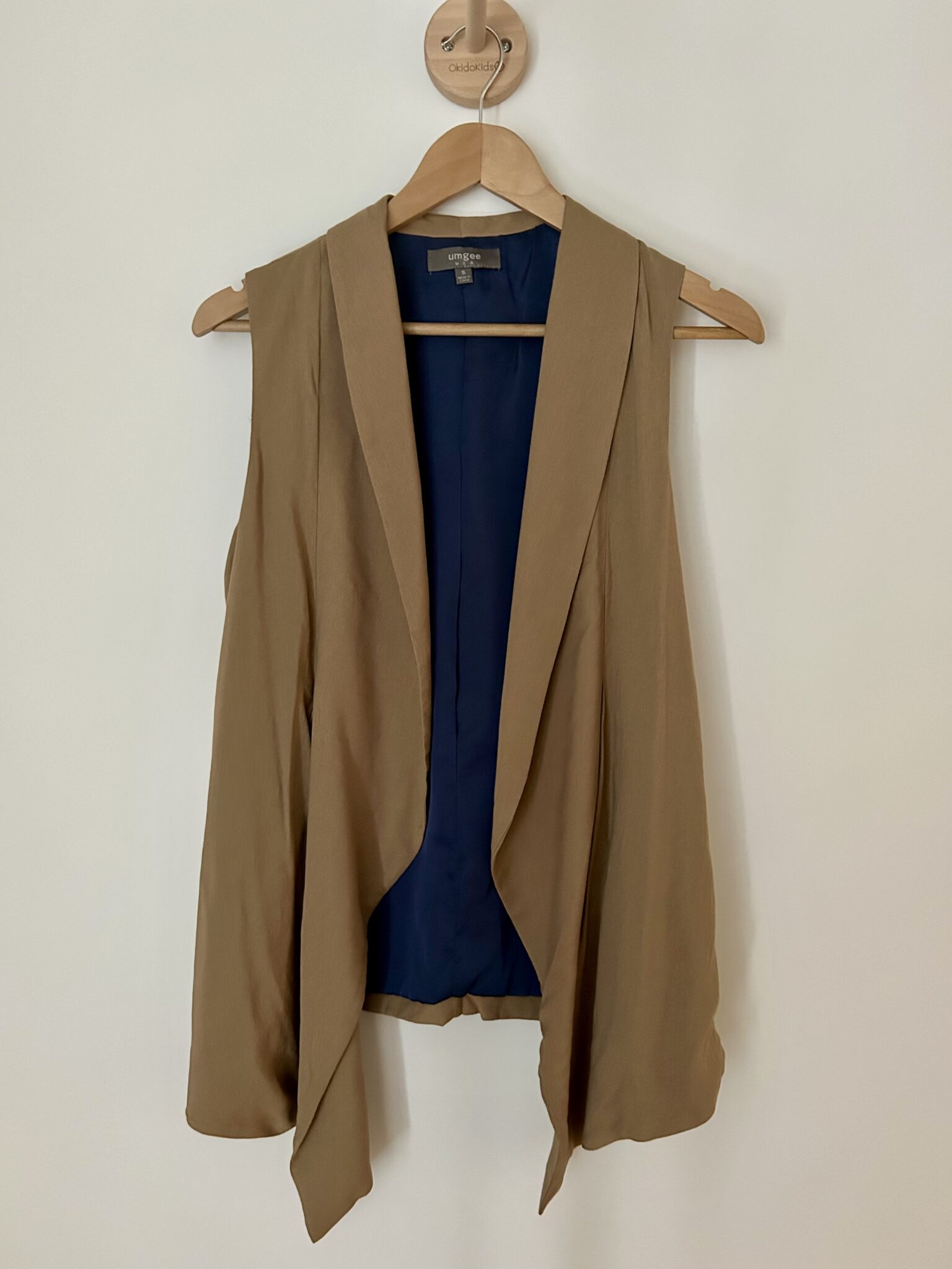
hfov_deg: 53.1
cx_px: 476
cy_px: 634
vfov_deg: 67.3
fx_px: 953
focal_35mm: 26
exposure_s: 1/30
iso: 1000
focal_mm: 5.7
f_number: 1.5
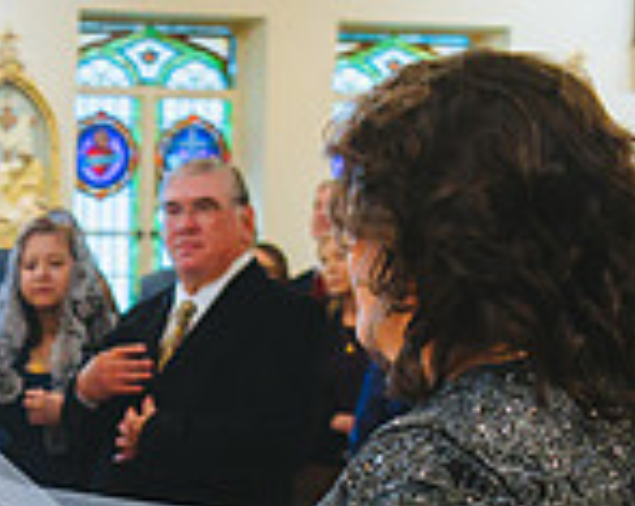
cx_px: -245
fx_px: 2140
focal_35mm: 114
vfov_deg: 13.2
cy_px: 583
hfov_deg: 15.8
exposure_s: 1/200
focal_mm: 31
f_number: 2.8
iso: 2500
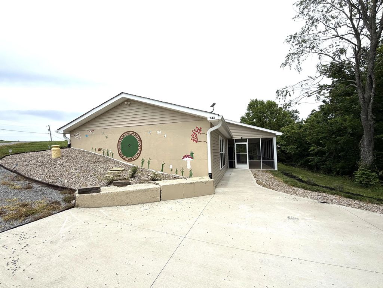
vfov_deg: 85.7
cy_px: 144
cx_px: 192
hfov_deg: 102.1
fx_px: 155
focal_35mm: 14
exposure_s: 1/1656
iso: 20
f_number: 2.2
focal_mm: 2.22
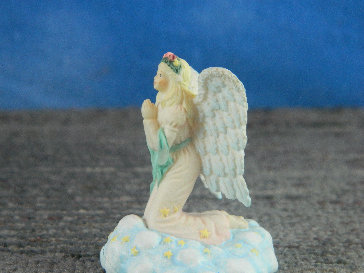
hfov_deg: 13.2
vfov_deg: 9.9
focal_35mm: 150
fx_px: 1577
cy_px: 136
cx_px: 182
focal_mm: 27
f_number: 4.9
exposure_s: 1/25
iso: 400
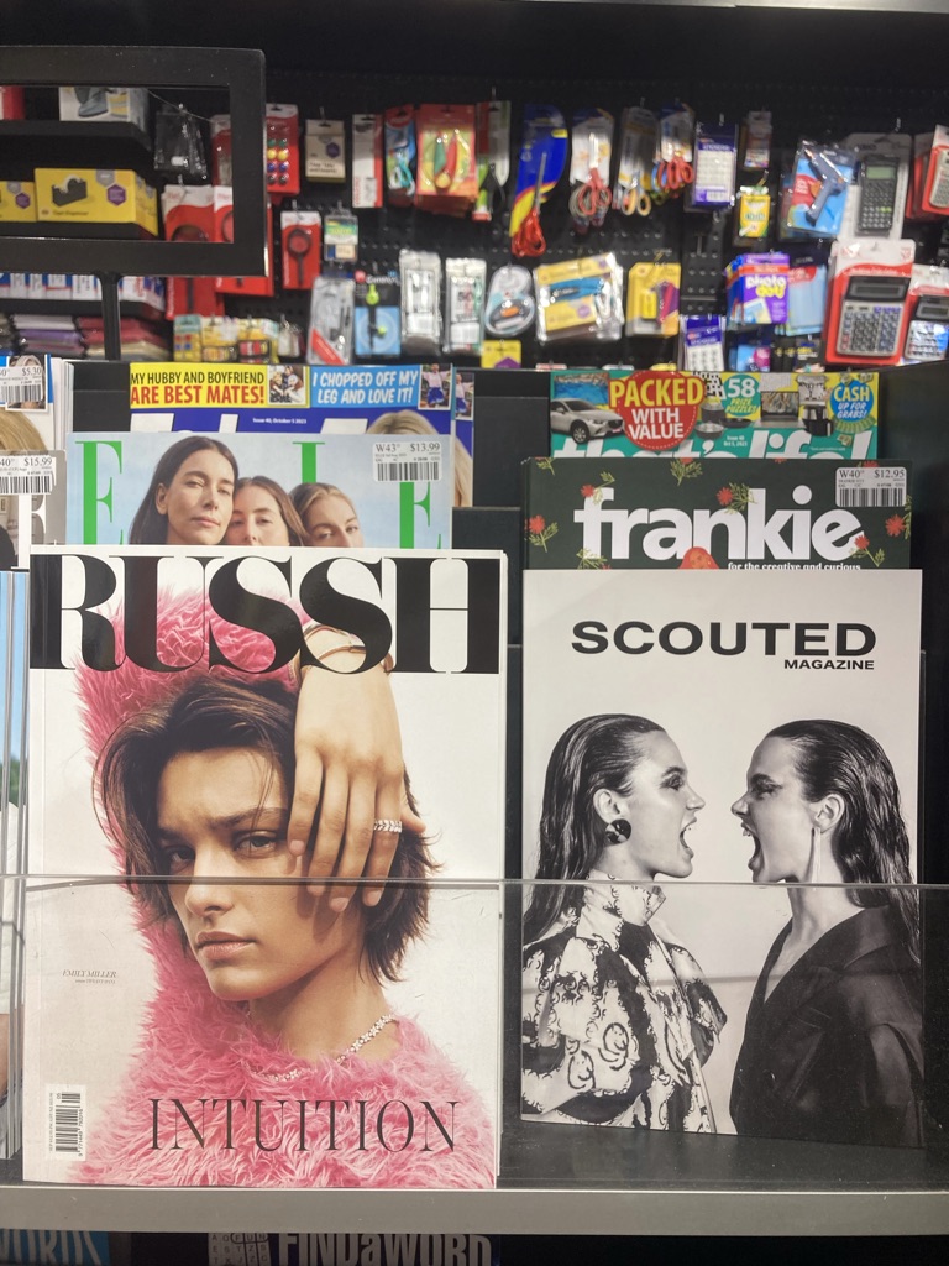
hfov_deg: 49.7
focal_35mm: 28
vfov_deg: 63.4
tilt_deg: -10.3
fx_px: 1023
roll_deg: -0.4
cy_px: 633
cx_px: 474
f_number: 1.8
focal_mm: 3.99
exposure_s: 1/50
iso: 40
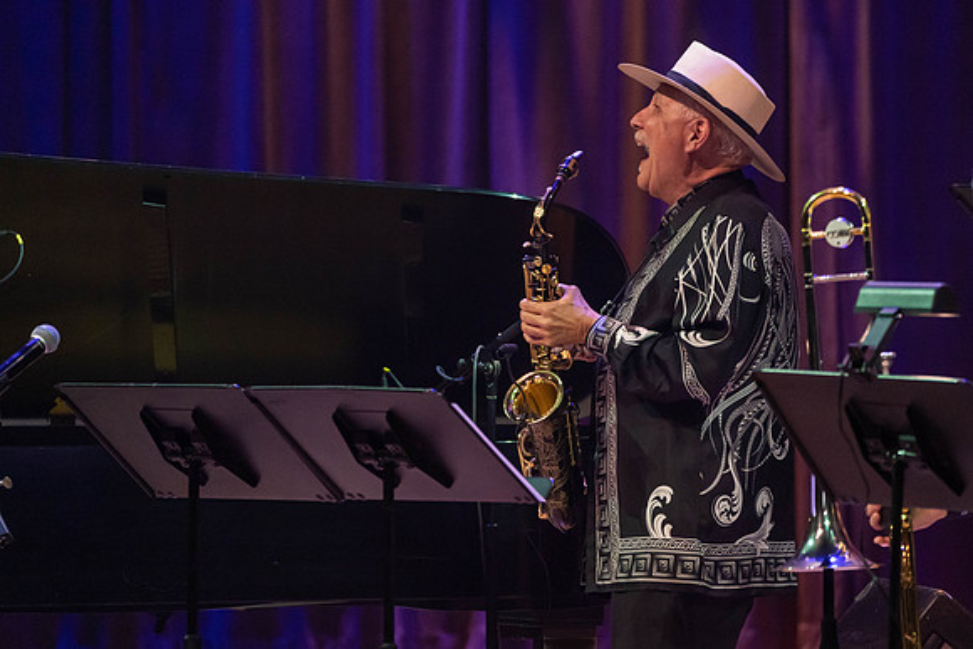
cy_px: 316
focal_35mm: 465
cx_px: 550
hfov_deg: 4.4
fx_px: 12557
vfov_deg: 3.0
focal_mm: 400
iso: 3200
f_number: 6.3
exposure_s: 1/250
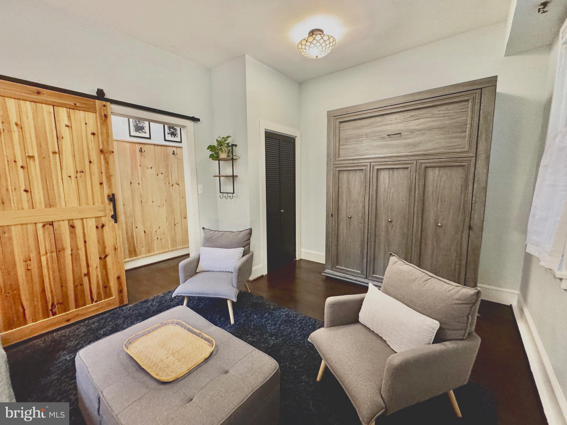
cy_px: 212
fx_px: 229
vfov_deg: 85.7
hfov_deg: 102.1
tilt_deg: -7.3
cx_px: 284
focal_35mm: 14
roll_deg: -1.8
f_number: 2.2
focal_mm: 2.22
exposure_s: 1/60
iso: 500
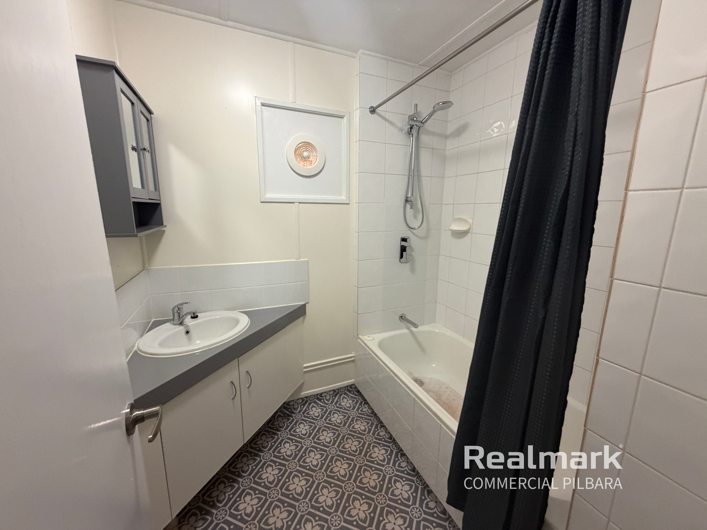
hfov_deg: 102.1
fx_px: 286
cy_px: 265
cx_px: 354
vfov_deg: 85.7
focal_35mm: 14
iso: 320
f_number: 2.2
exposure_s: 1/100
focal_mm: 2.22
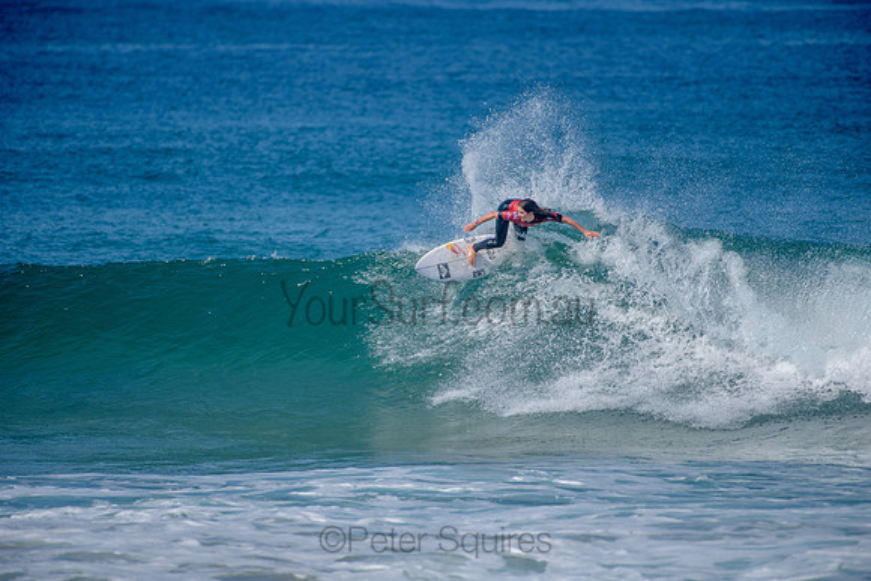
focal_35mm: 500
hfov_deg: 4.1
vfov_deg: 2.8
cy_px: 290
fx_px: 12099
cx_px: 436
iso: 160
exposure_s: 1/2000
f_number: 5.6
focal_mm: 500
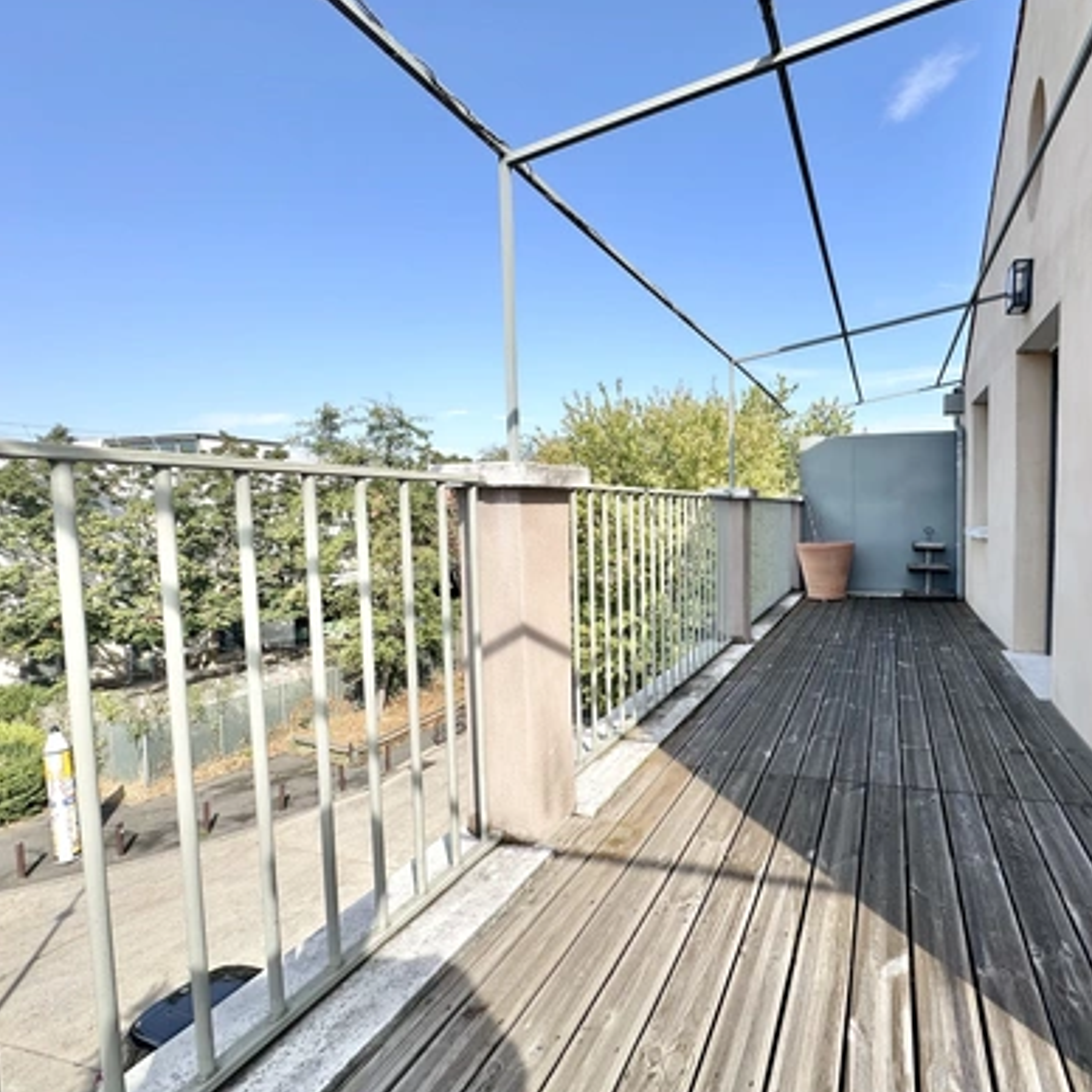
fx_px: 607
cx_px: 725
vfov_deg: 84.0
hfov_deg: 81.3
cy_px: 549
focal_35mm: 17
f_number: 2.2
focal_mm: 2.22
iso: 40
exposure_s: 1/1208
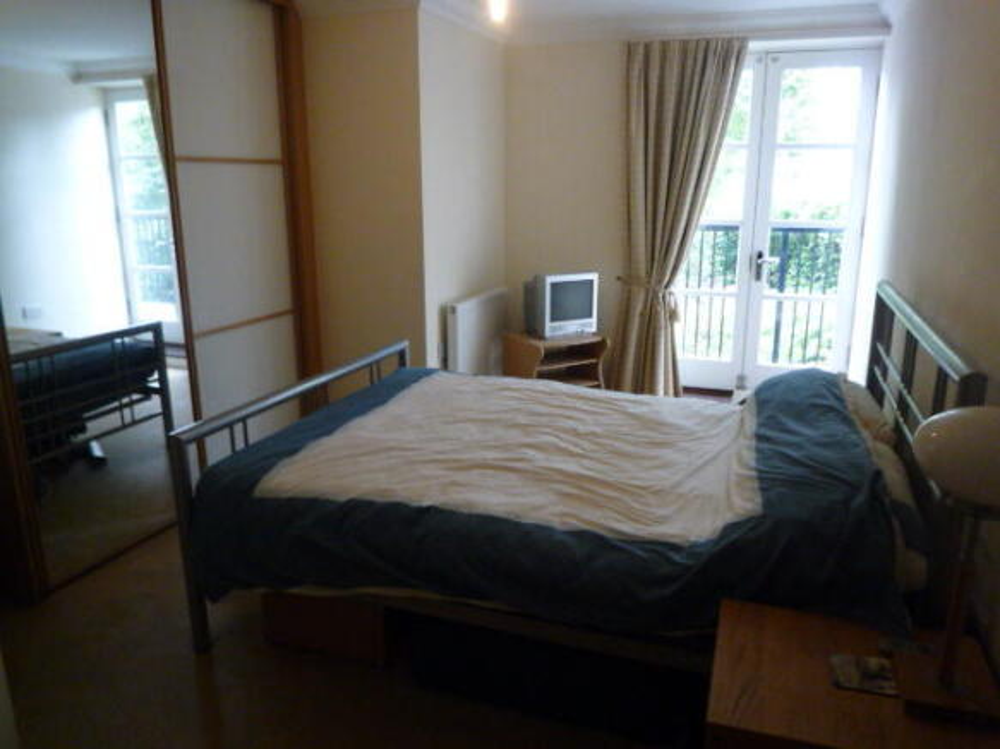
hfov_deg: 69.4
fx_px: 722
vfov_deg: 54.9
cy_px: 374
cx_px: 500
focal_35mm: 25
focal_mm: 4.4
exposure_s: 1/30
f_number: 2.8
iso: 320
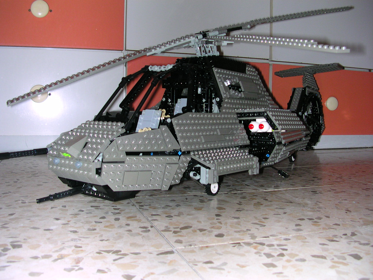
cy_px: 140
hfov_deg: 50.1
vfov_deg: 38.7
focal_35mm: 37
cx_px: 186
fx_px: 399
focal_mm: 5.6
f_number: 2.7
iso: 100
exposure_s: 1/60
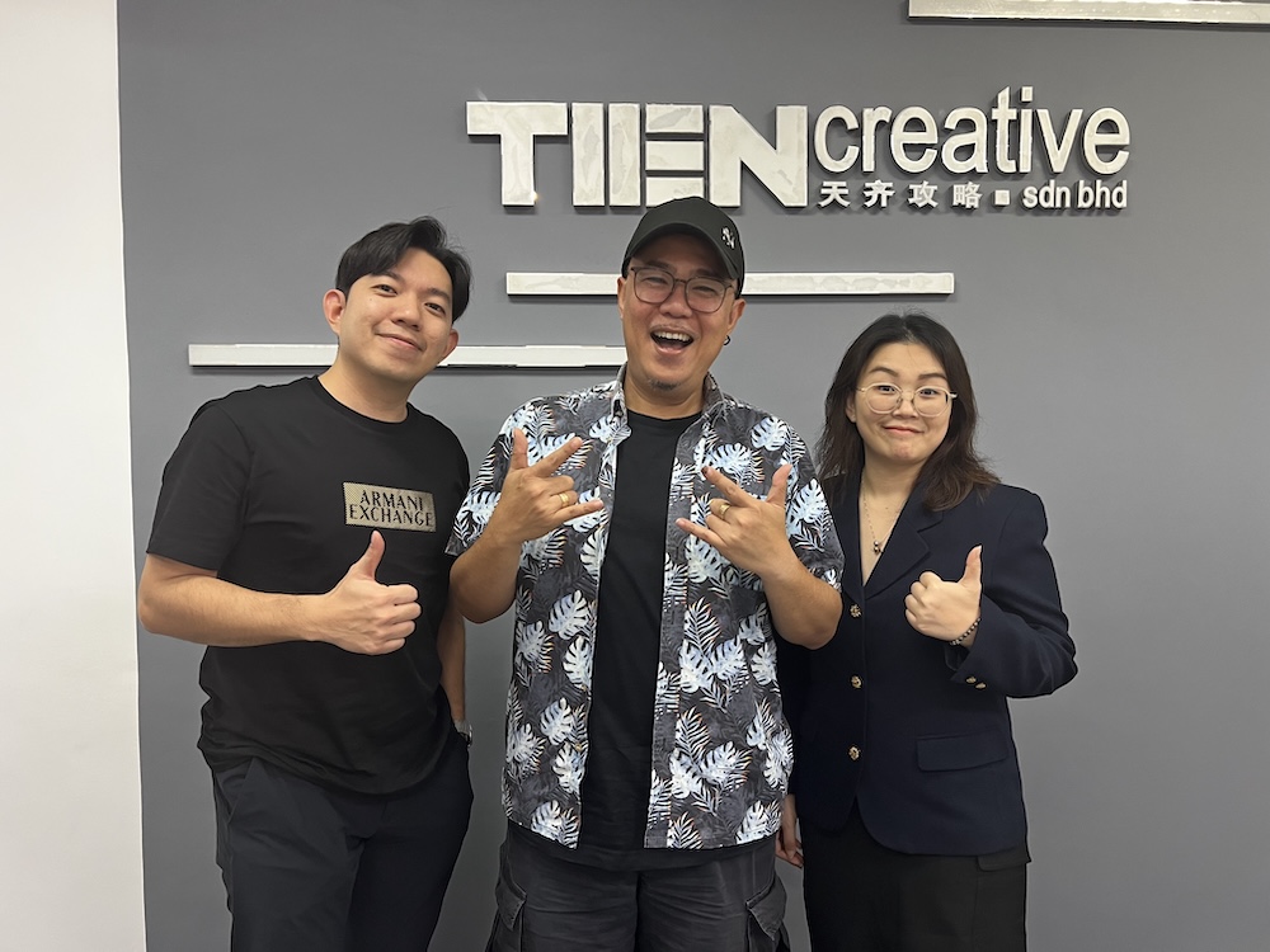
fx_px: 954
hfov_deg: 67.3
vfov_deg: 53.1
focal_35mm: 26
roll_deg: +0.2
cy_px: 476
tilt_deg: -3.8
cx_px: 635
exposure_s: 1/50
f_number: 1.5
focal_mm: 5.7
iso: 250
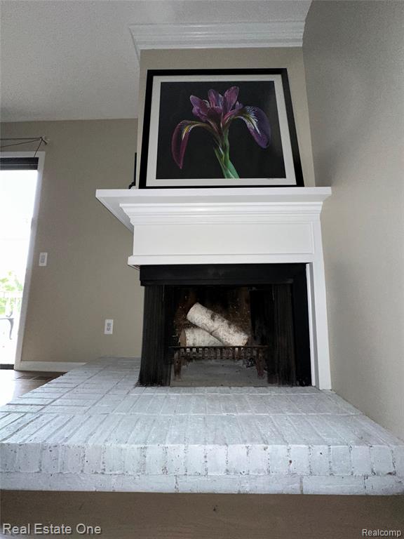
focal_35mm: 14
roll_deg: -1.2
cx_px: 202
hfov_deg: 85.7
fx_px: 218
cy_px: 270
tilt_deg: +9.3
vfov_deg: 102.1
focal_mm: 2.22
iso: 200
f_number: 2.2
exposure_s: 1/46
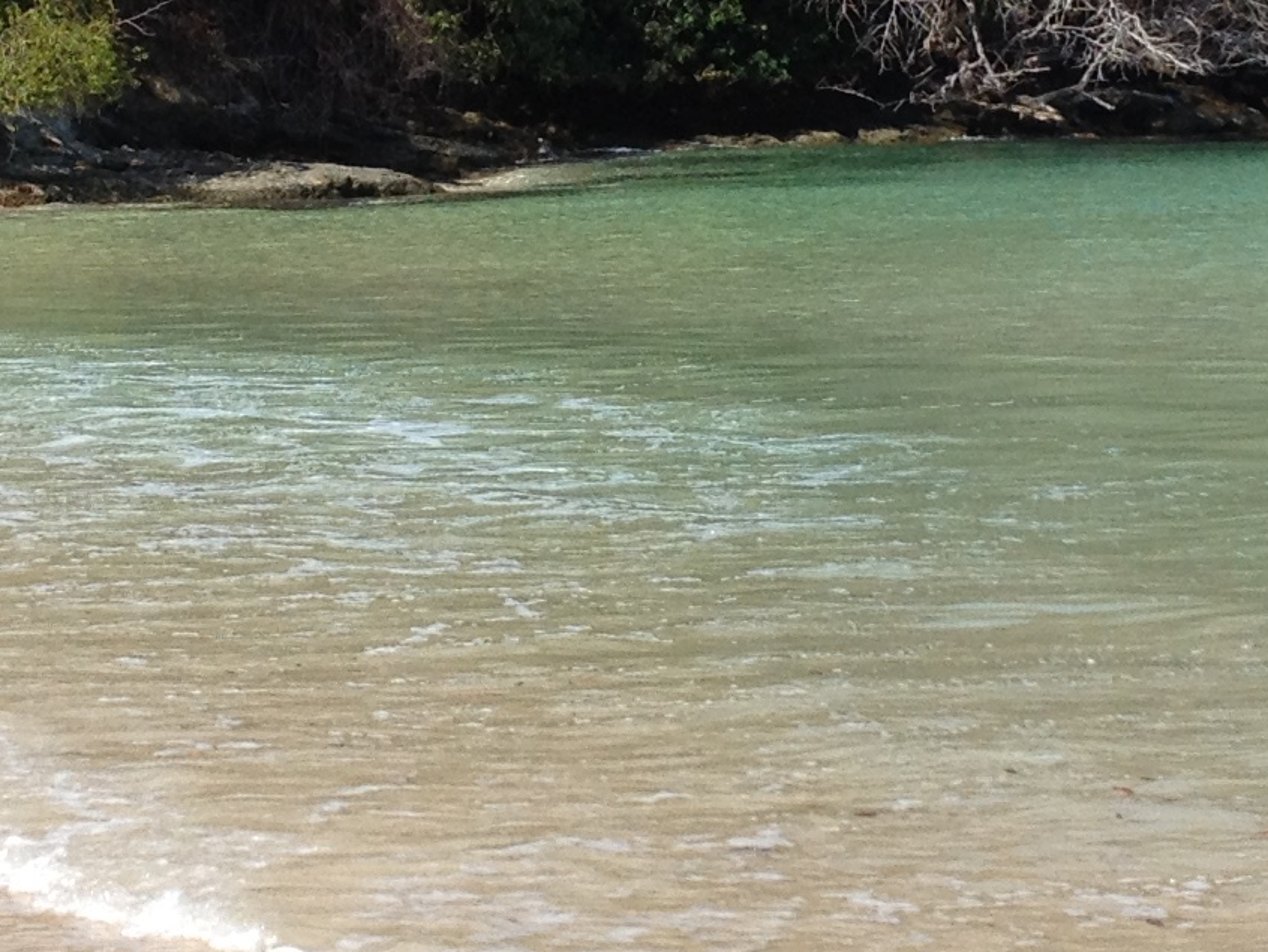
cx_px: 537
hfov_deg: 14.6
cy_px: 129
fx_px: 4947
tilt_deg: -2.7
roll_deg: +2.0
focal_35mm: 135
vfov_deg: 10.9
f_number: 2.4
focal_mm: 4.28
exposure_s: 1/1972
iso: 50
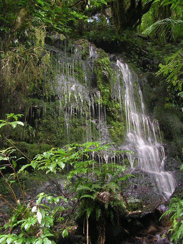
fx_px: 268
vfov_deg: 49.0
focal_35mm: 38
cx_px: 92
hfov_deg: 37.7
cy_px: 122
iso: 50
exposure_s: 1/5.7
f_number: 2.8
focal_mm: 5.8
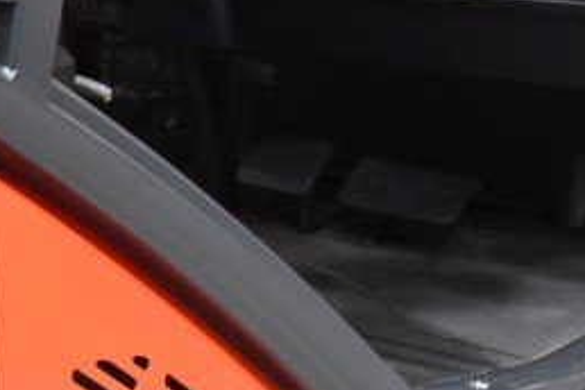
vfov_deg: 8.3
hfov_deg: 11.3
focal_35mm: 160
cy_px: 680
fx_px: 2605
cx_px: -682
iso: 1600
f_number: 5
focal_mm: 23
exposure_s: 1/25
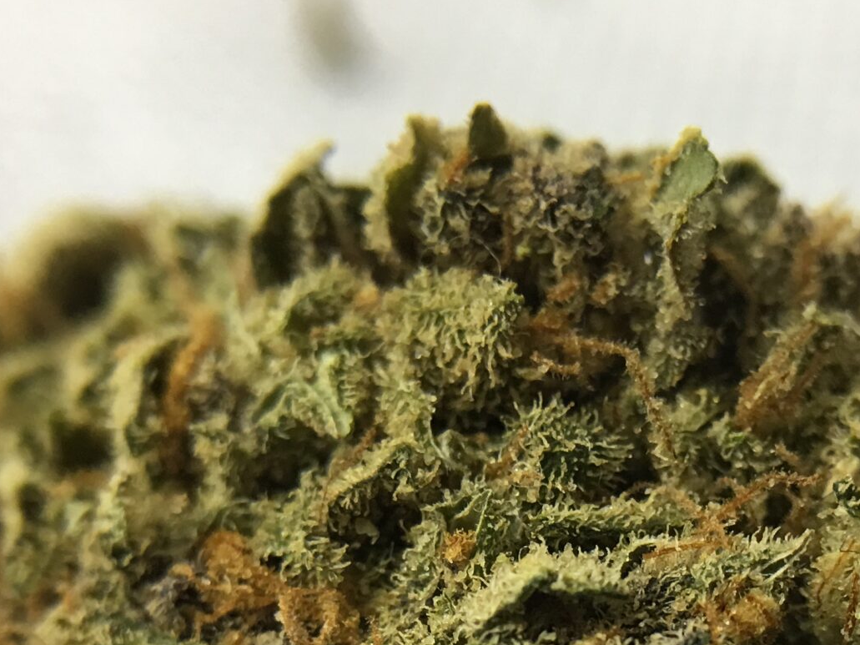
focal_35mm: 72
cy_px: 718
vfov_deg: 19.5
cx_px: 581
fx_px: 1789
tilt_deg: -44.9
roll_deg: -1.6
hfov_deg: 26.9
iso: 50
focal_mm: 4.15
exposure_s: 1/17
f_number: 2.2
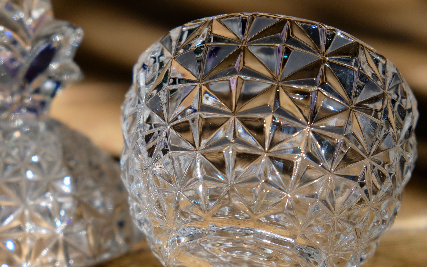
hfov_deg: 18.2
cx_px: 143
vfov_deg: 11.5
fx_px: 1327
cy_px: 152
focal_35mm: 114
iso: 400
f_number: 4.5
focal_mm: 55
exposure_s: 1/350
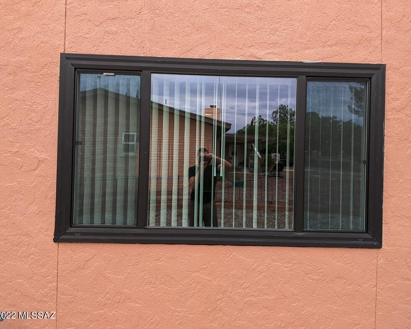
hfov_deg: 60.4
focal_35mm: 29
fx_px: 353
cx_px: 213
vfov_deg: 50.0
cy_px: 161
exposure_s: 1/59.9
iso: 86
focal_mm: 4.44
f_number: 1.8
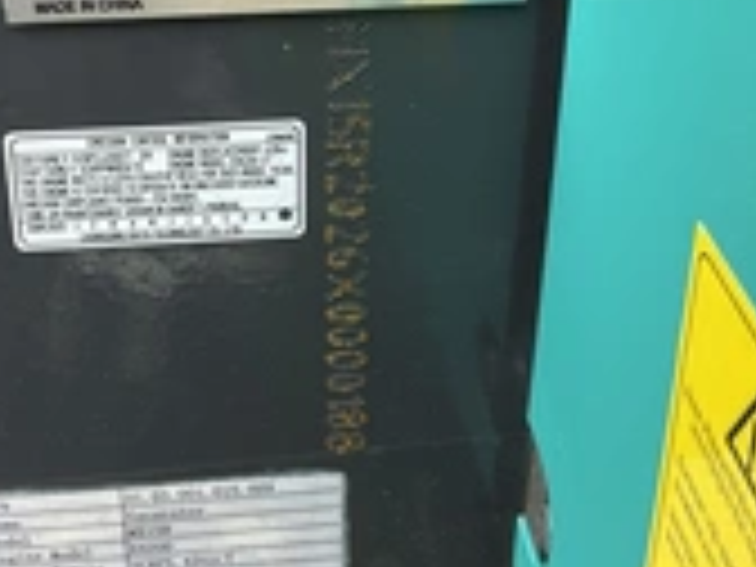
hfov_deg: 28.0
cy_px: 99
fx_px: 1507
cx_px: 261
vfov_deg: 21.0
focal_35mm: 69
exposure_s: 1/122
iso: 32
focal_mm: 3
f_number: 1.8
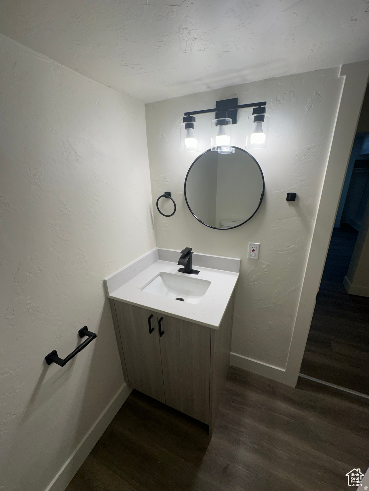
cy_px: 246
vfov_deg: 102.1
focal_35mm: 14
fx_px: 199
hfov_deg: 85.7
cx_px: 184
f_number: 2.2
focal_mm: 2.22
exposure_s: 1/173
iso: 40
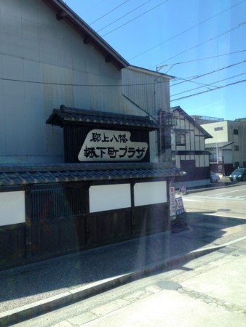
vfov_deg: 55.3
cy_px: 164
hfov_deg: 43.0
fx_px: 312
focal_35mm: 33
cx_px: 123
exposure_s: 1/623
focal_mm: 4.13
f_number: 2.4
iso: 50
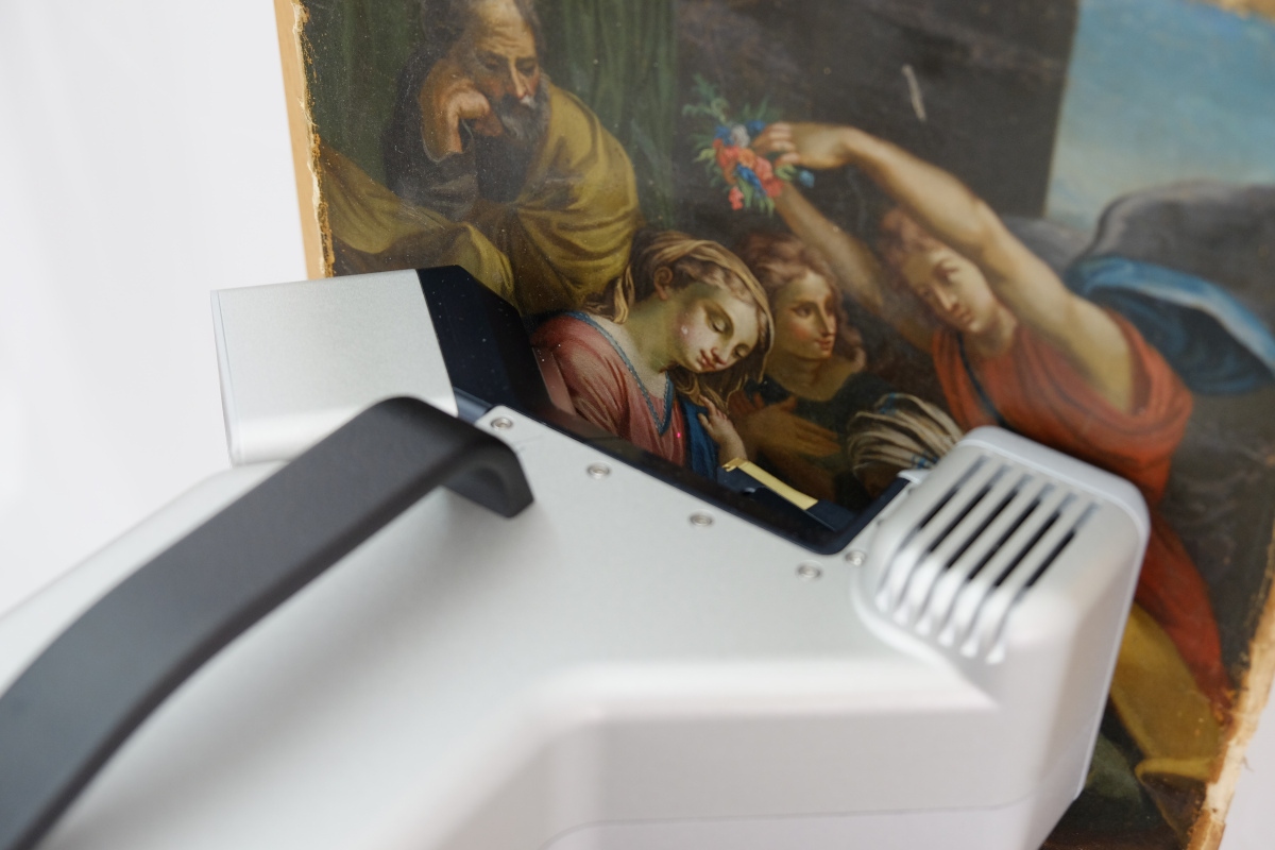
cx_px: 638
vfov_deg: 25.1
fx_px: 1912
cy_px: 425
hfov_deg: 36.9
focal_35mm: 54
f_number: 3.6
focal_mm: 35.8
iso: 800
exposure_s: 1/20
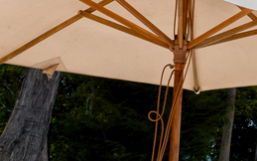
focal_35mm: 109
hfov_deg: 16.6
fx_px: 764
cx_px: 429
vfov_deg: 12.0
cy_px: 48
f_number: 11
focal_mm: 14
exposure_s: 1/500
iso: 160
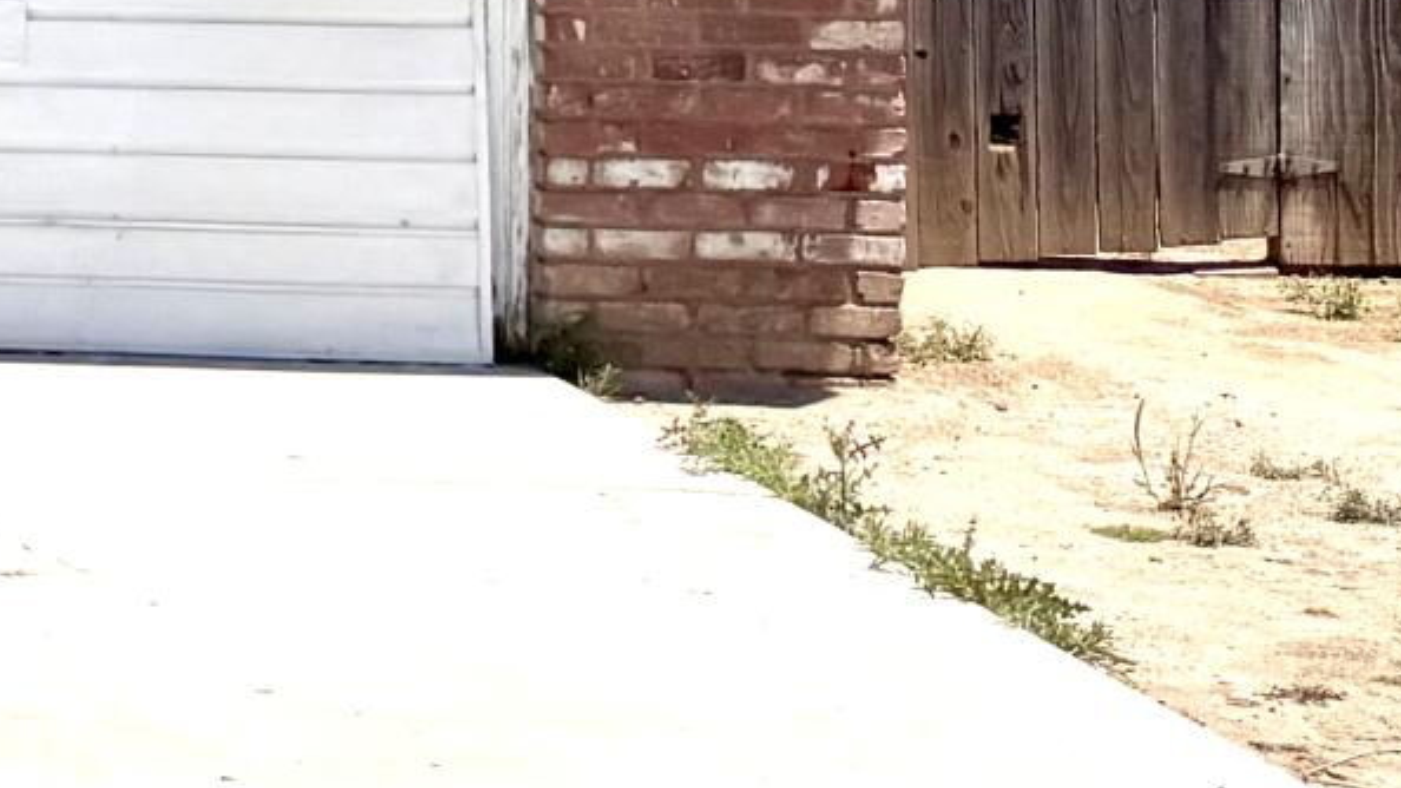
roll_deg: -0.6
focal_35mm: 132
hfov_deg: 13.1
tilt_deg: +0.0
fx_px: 4903
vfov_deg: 9.0
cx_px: -1745
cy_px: -288
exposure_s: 1/7937
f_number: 1.78
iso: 80
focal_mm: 6.76
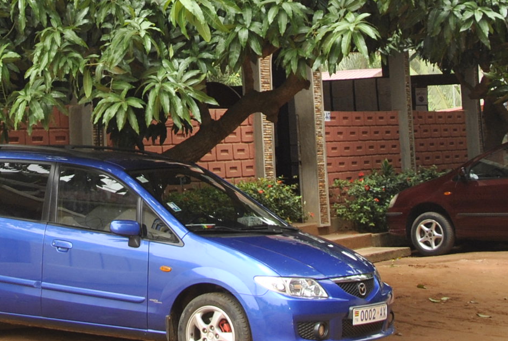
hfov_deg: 20.6
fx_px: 1380
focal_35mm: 98
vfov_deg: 13.4
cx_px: 108
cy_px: -155
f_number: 6.3
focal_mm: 21
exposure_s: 1/160
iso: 200
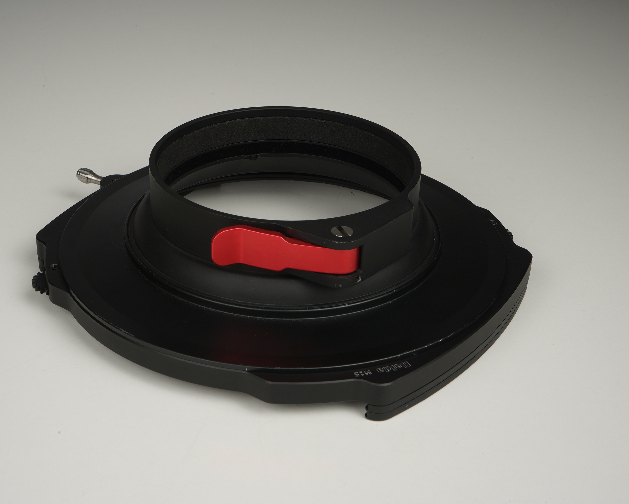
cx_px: 265
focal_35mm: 59
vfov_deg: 25.8
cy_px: 251
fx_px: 1098
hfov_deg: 31.9
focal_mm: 52
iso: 200
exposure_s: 1/160
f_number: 22
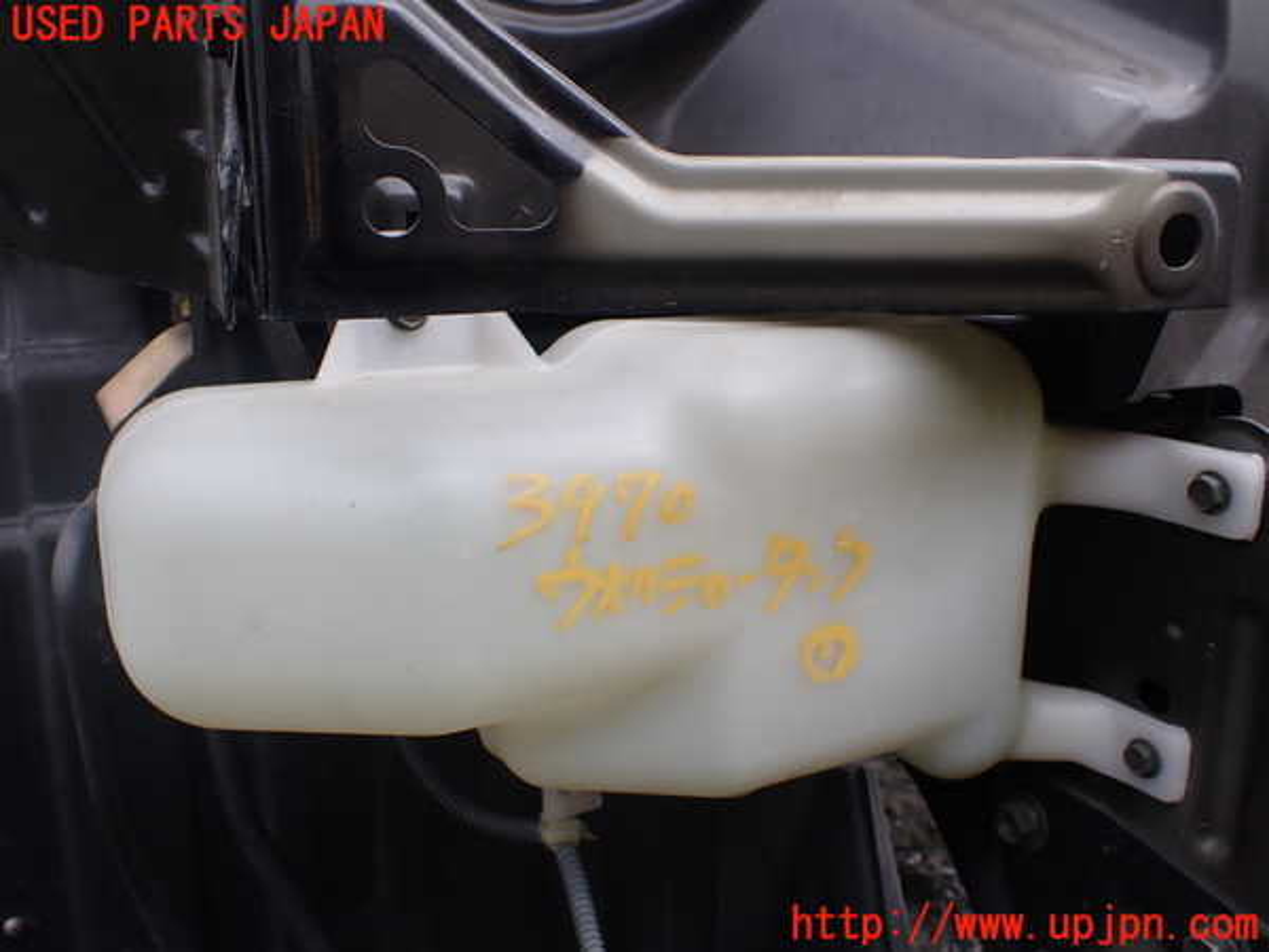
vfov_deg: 46.8
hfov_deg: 60.0
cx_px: 634
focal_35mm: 30
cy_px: 476
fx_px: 1100
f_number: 3.2
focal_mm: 5.4
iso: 100
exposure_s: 1/320
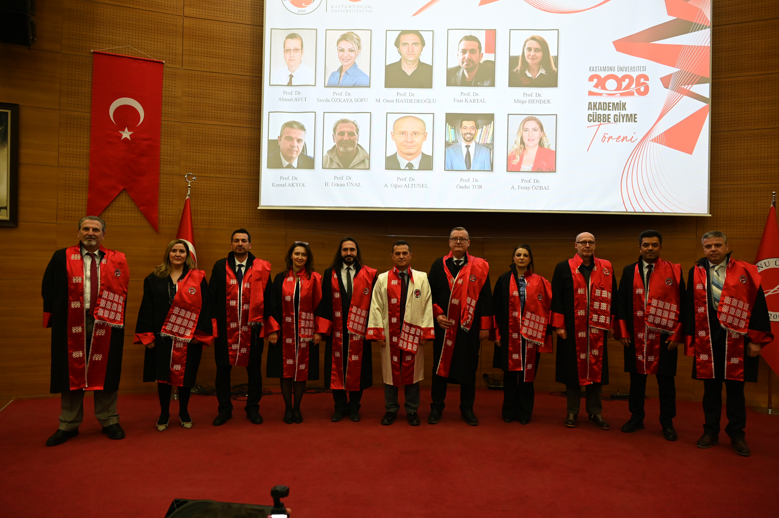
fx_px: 519
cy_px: 259
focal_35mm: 24
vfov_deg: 53.1
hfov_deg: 73.8
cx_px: 390
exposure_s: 1/125
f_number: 4
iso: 2000
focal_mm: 24
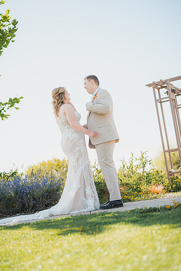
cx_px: 90
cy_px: 136
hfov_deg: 27.0
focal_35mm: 50
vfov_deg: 39.6
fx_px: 377
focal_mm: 50
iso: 125
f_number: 1.8
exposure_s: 1/2000
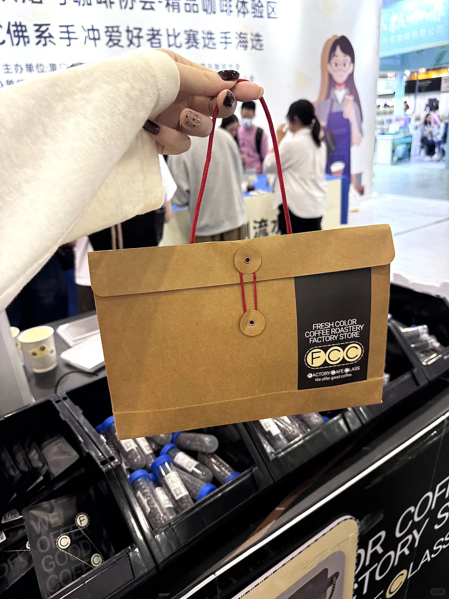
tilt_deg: -22.4
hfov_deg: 56.8
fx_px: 415
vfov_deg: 71.6
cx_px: 224
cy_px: 300
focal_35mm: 24
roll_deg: +3.9
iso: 250
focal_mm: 6.76
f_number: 1.78
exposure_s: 1/50
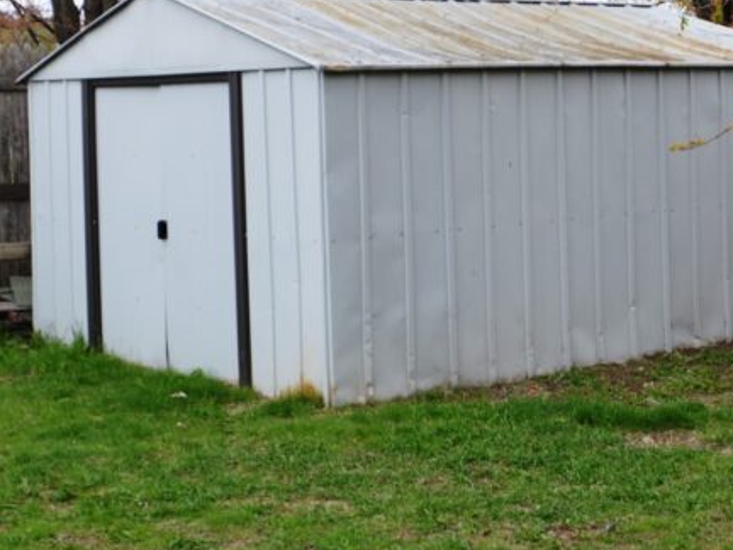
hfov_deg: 24.0
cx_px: 609
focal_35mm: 80
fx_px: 1694
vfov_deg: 18.4
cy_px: 183
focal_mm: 20
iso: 140
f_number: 5.6
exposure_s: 1/125
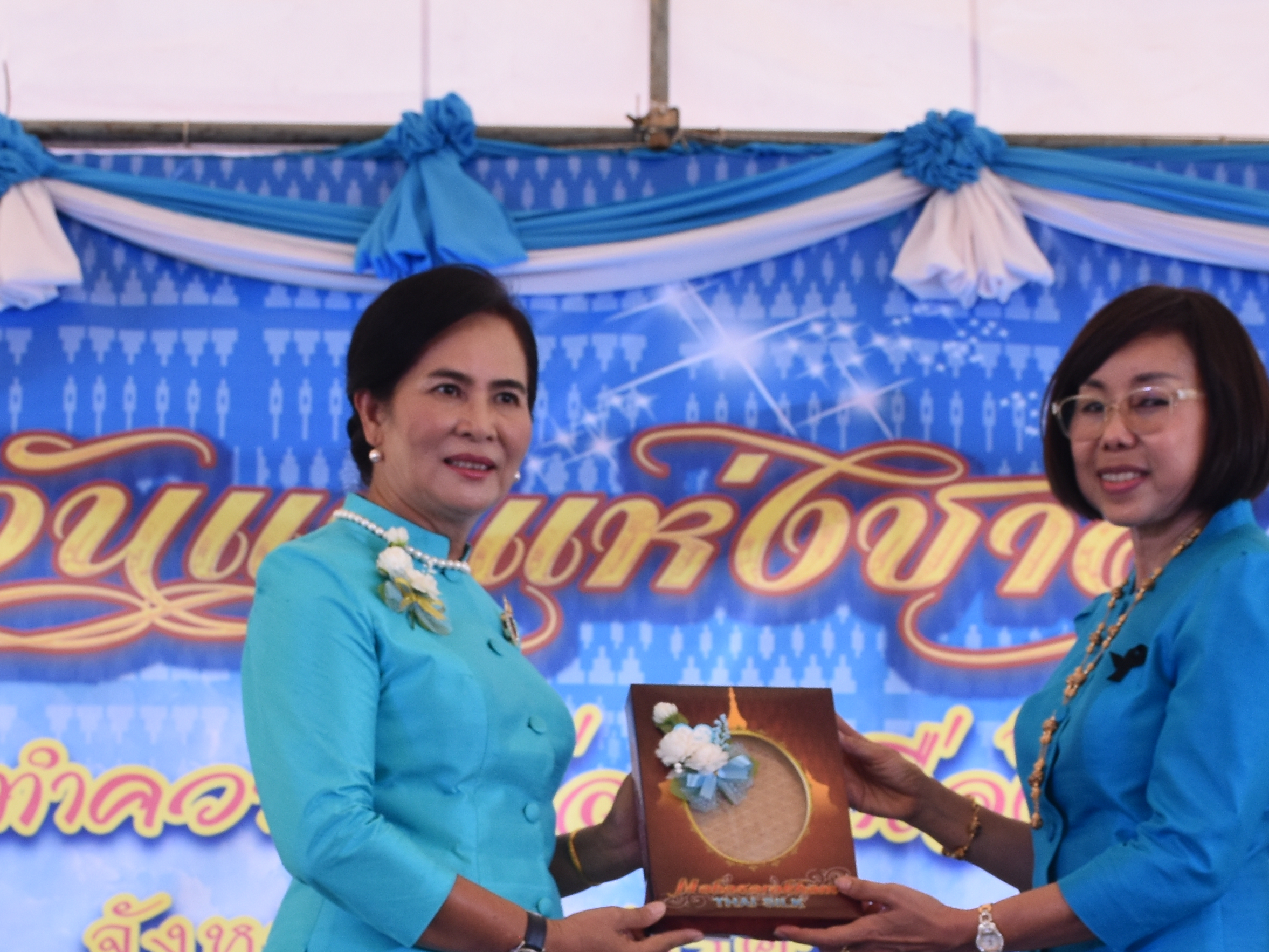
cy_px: 914
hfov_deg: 15.8
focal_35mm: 125
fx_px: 4582
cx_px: 627
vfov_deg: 11.7
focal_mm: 34
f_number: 8
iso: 400
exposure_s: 1/250
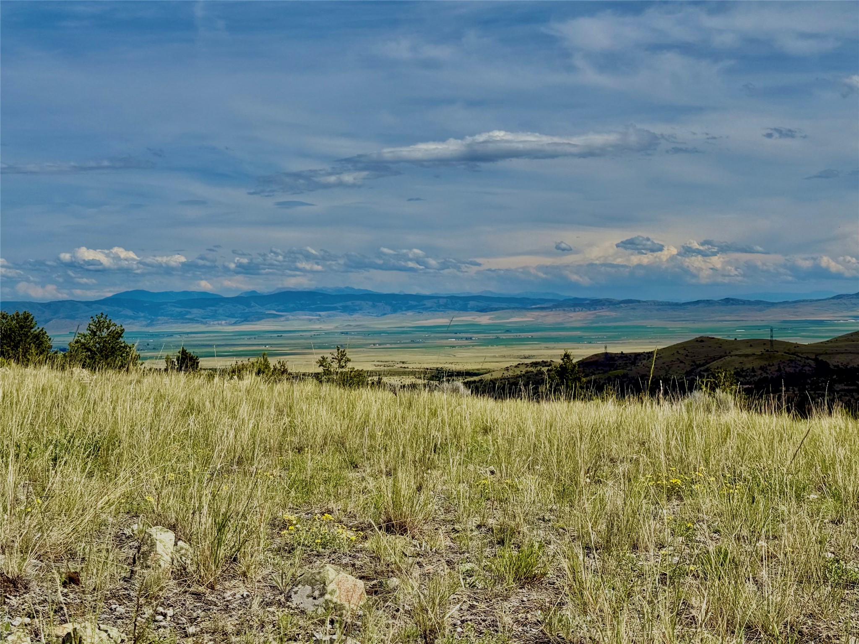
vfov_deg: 30.3
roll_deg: +0.5
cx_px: 430
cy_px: 322
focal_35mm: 48
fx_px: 1191
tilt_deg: -0.4
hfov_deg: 39.7
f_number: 1.78
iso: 80
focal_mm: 6.76
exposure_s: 1/11364
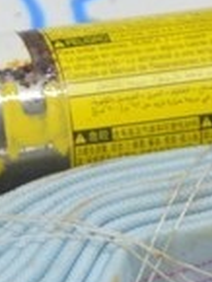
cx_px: -220
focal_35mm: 558
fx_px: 4553
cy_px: 5
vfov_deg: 3.5
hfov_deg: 2.7
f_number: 5.6
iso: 400
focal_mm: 55
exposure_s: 1/20
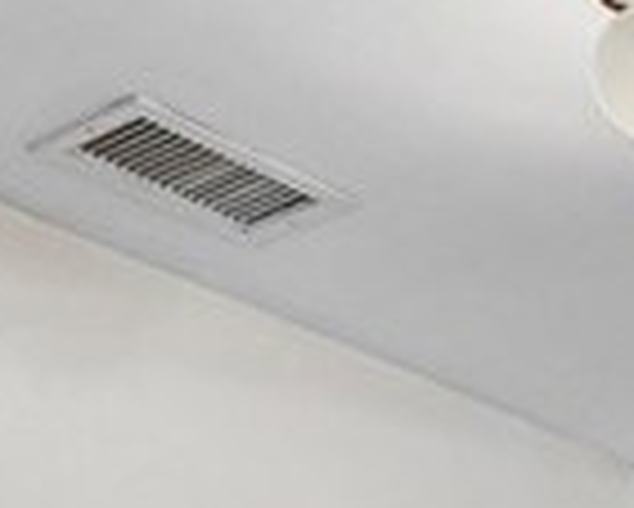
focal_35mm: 109
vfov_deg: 11.7
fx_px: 2047
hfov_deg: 17.4
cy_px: 1207
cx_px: 544
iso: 400
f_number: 8
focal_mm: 16
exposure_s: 1/6
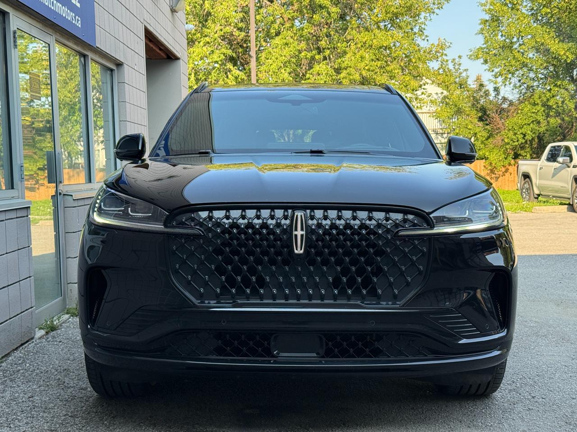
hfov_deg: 39.7
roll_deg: +1.2
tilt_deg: -3.5
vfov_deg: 30.3
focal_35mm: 48
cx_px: 288
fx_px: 800
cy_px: 216
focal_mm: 6.76
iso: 80
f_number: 1.78
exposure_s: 1/631
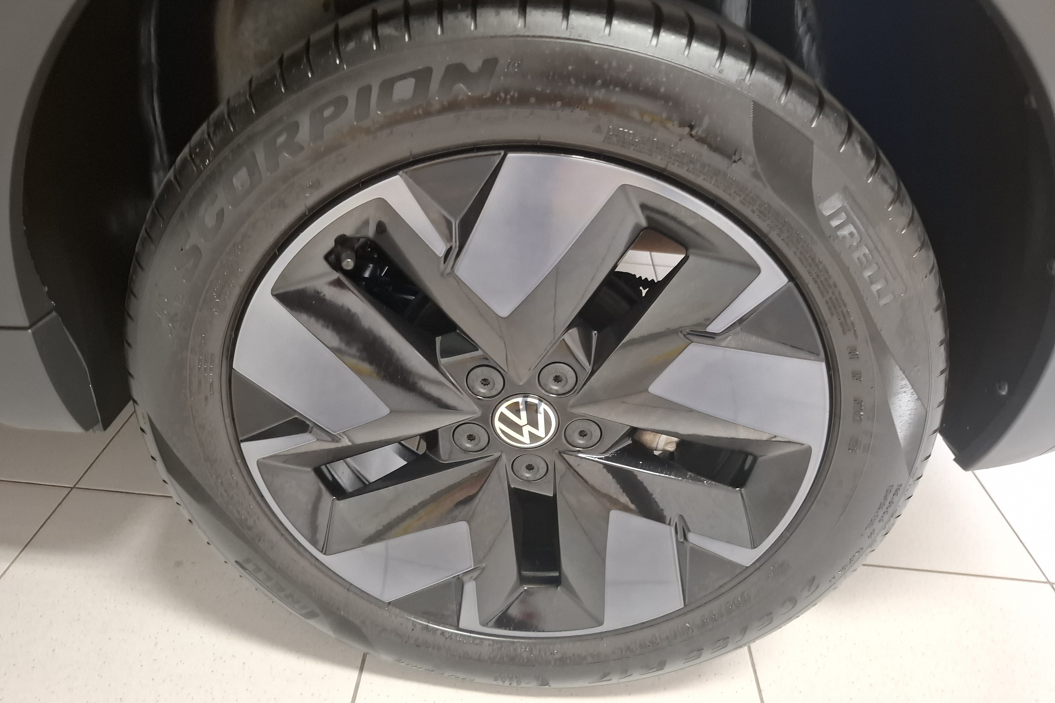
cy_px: 327
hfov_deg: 73.7
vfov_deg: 53.1
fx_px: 703
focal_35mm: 24
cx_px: 526
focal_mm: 5.54
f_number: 1.8
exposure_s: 1/24
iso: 500
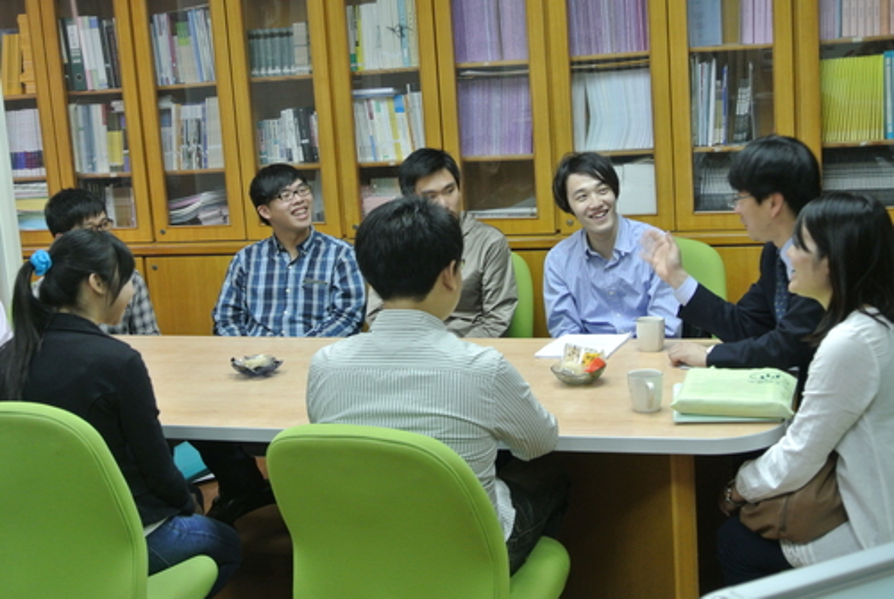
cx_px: 447
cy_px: 300
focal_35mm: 51
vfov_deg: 26.6
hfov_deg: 38.8
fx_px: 1268
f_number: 4.8
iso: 450
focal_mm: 18.9
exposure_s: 1/30
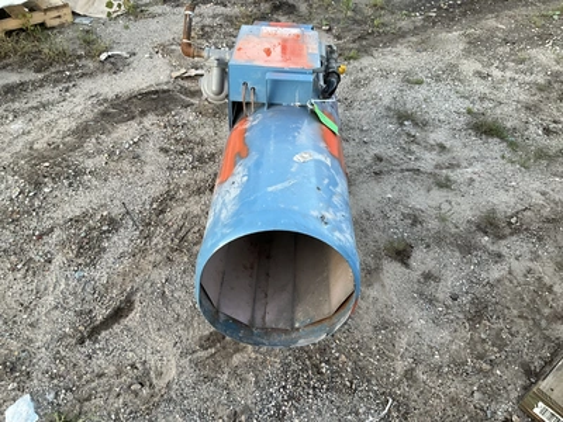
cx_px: 282
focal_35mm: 29
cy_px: 211
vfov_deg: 48.2
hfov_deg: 61.7
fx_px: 472
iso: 64
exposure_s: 1/103
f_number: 1.8
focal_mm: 3
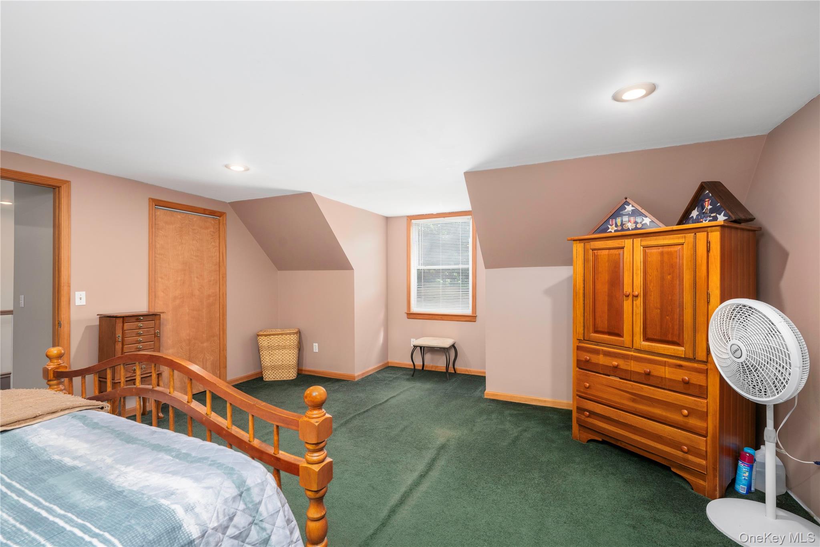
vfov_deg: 73.7
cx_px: 410
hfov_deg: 96.7
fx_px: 364
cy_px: 274
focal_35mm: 16
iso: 200
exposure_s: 1/200
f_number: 7.1
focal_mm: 16
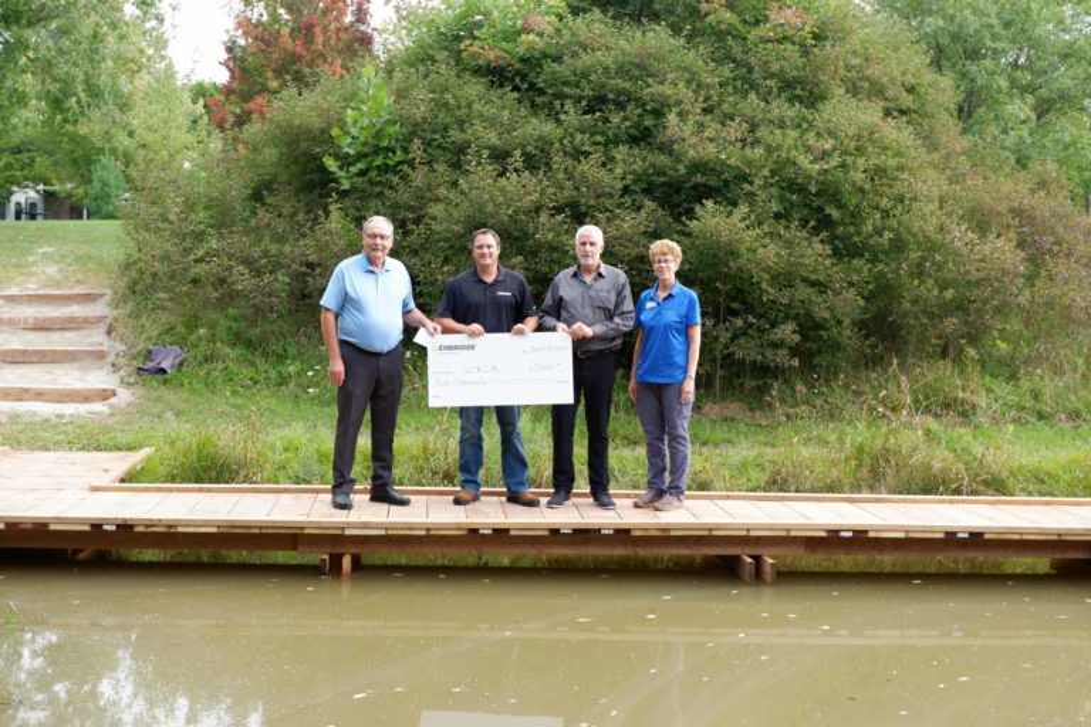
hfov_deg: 46.4
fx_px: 1273
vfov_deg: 31.9
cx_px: 546
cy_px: 364
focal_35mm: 42
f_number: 5.6
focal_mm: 28
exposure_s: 1/150
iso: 200
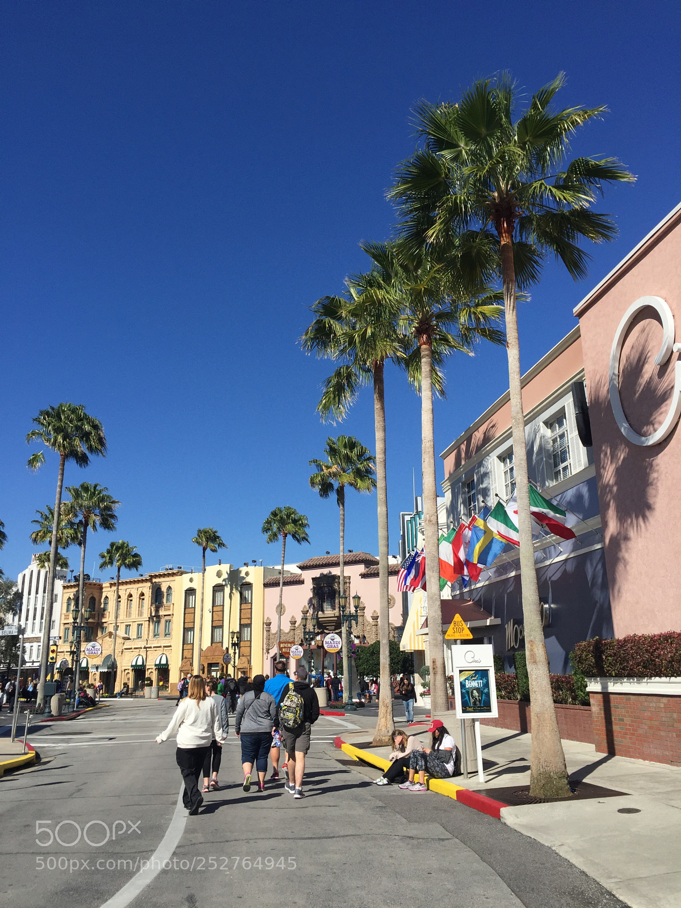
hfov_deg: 48.2
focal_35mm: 29
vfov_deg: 61.7
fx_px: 761
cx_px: 340
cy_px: 454
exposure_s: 1/3049
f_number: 2.2
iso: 32
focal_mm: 4.15
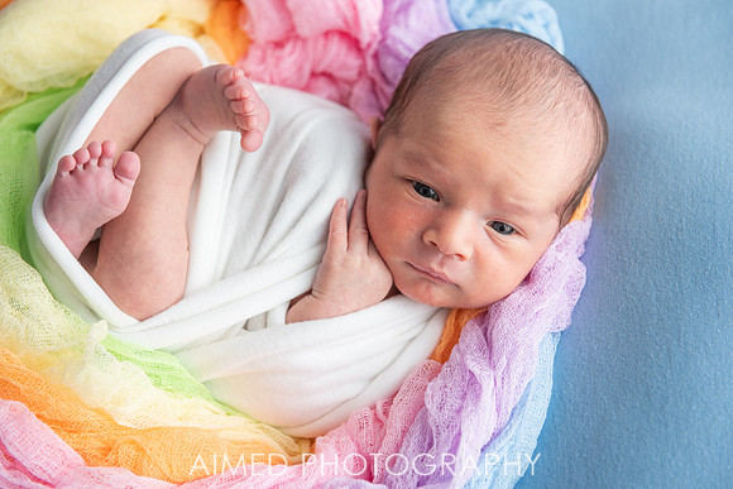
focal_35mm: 66
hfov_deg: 30.5
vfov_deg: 20.6
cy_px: 244
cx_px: 366
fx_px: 1344
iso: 250
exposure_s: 1/160
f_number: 3.5
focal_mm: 66
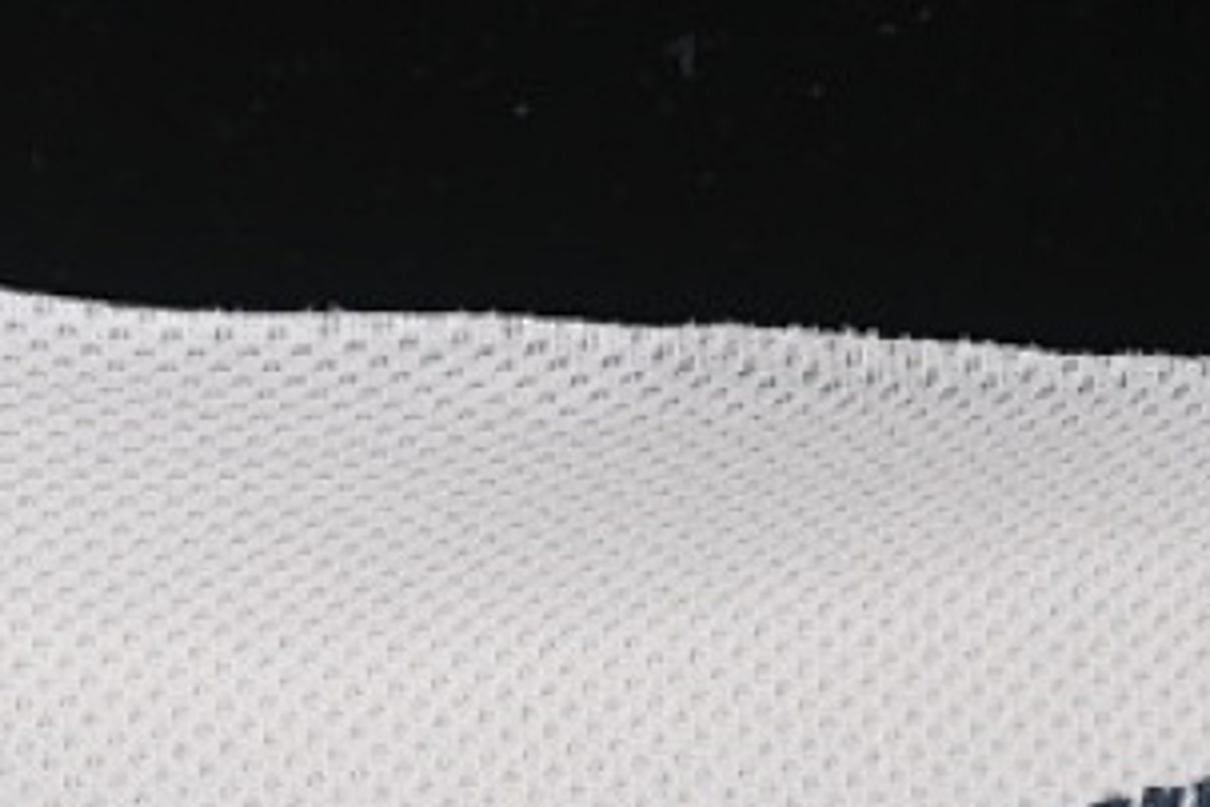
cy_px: 995
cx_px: -184
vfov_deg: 5.1
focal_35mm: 267
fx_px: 8973
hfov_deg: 7.7
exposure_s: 1/80
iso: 160
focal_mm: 50
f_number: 7.1
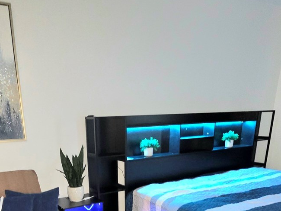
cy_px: 222
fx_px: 260
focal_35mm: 32
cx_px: 108
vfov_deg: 38.1
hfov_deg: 56.2
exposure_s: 1/8.01
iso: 400
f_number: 1.9
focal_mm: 2.2
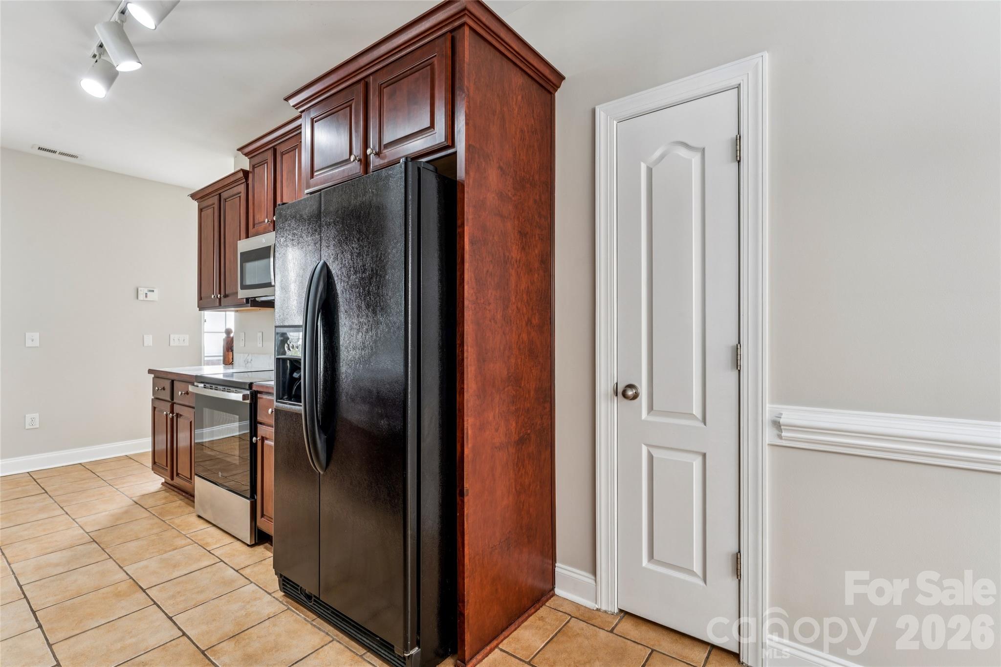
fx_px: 453
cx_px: 500
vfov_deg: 72.7
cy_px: 334
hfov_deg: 95.7
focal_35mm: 16
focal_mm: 16.3
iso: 100
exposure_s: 1/1.25
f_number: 9
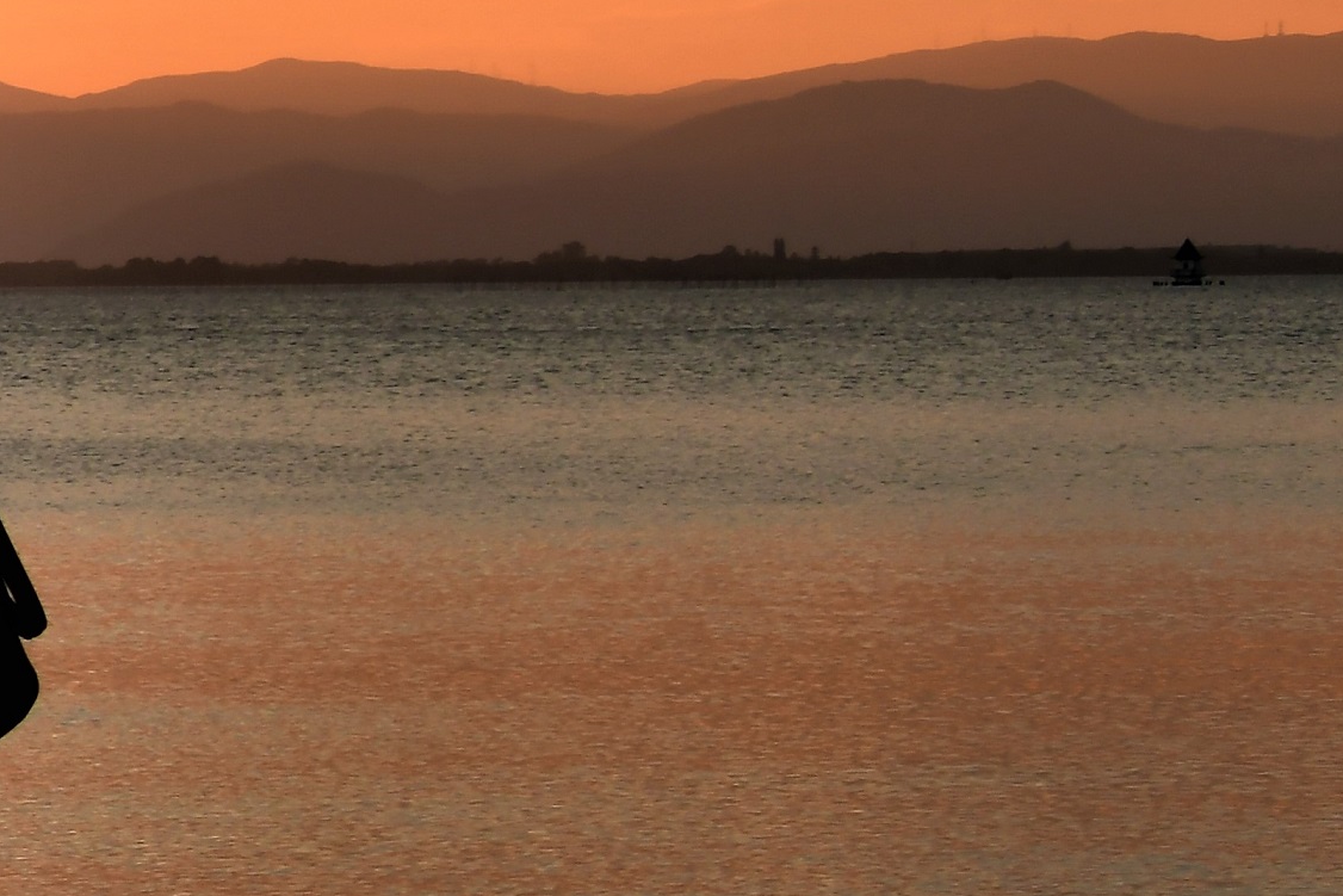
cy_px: 17
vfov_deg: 5.9
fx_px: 8618
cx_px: -1879
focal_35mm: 231
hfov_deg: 8.2
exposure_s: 1/100
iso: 100
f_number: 10
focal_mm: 45
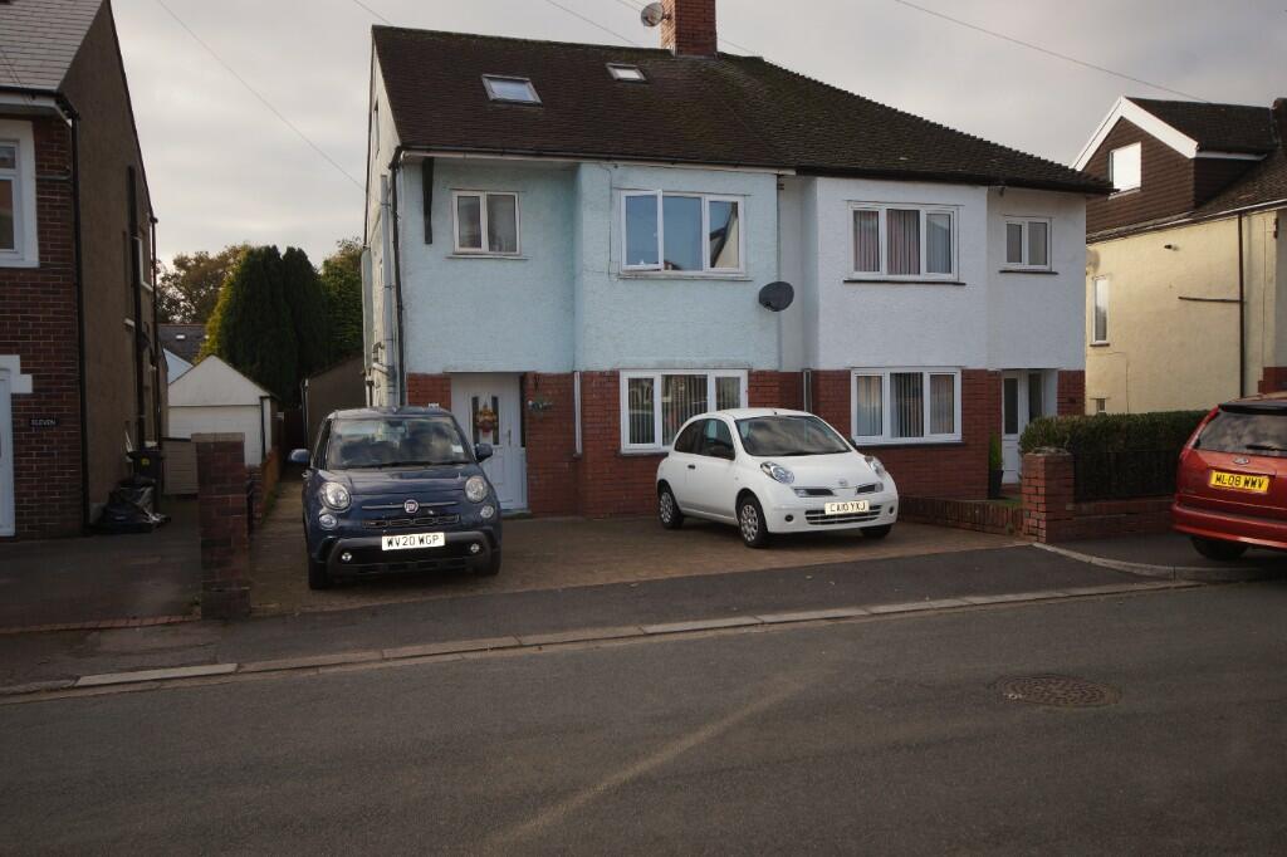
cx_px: 644
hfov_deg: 61.9
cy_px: 428
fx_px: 1072
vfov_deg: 43.6
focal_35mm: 30
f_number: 5.6
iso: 100
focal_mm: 20
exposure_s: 1/160
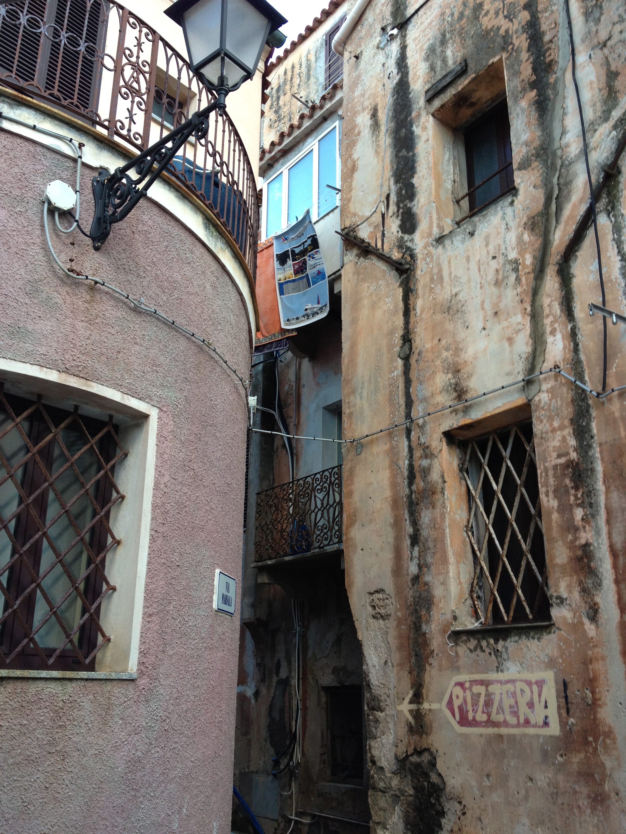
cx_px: 313
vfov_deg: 52.6
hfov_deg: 40.7
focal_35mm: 35
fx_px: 844
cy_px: 417
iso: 80
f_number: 2.4
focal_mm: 4.28
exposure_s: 1/40
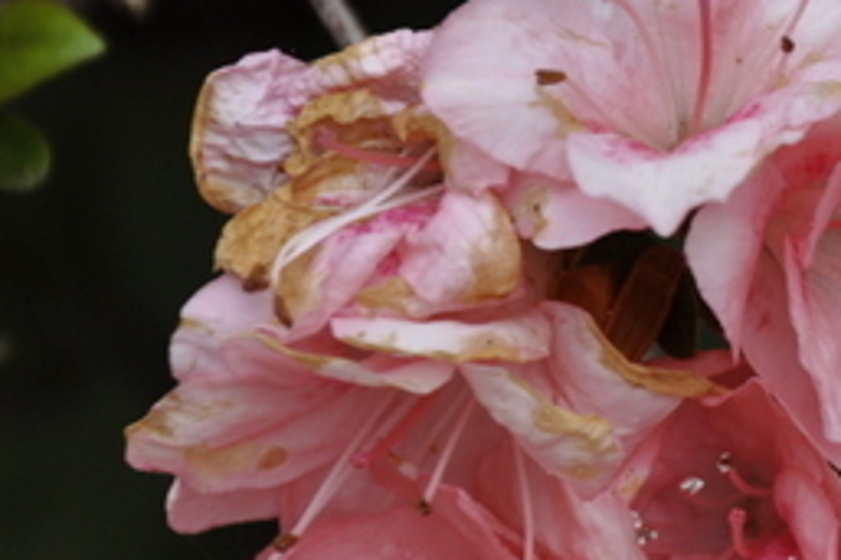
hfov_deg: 4.2
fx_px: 11452
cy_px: 236
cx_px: 1077
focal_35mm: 491
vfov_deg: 2.8
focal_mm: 105
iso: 200
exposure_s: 1/250
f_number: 8
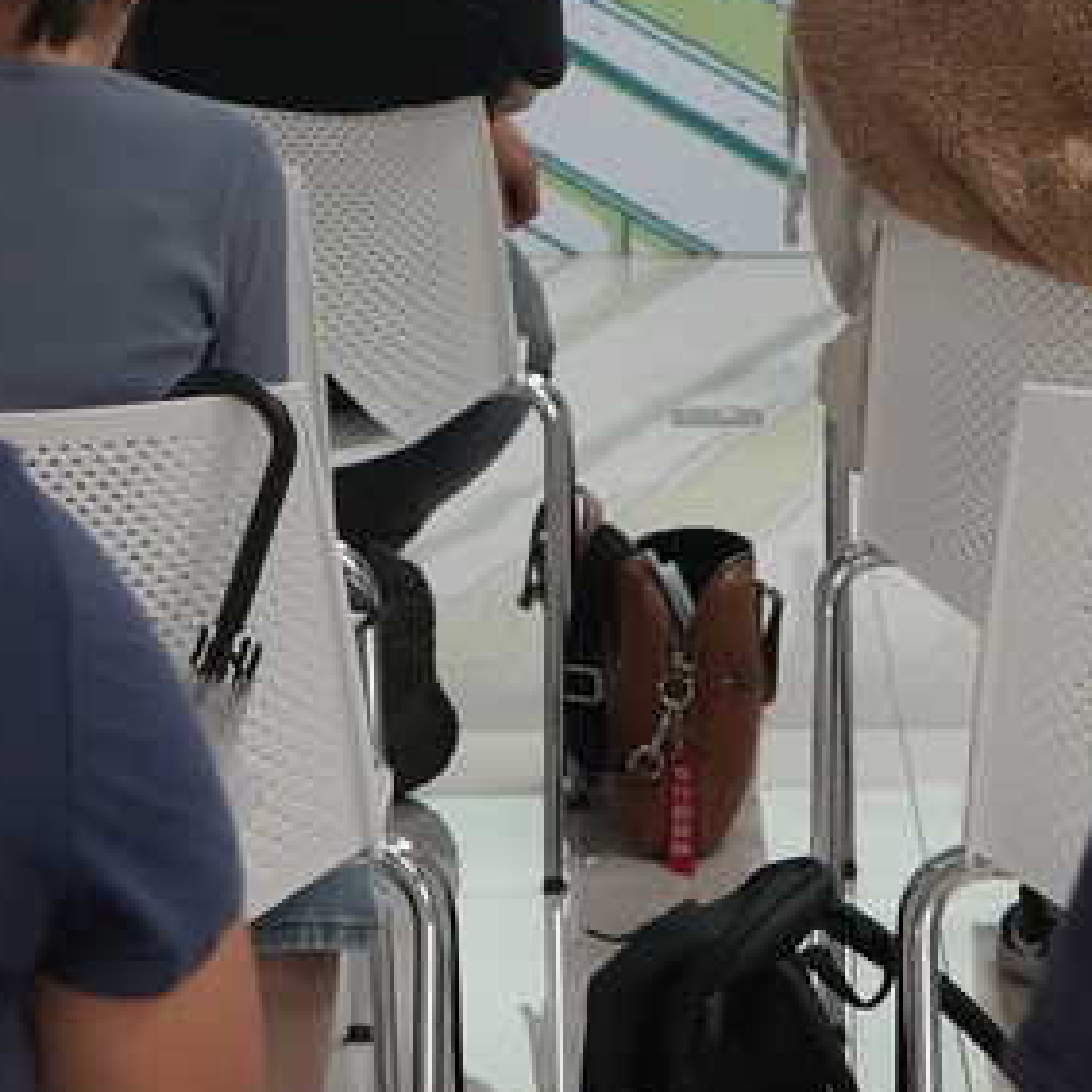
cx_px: 343
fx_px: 6389
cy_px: -644
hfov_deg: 9.8
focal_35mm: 179
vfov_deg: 9.4
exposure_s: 1/160
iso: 800
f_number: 4
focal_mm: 31
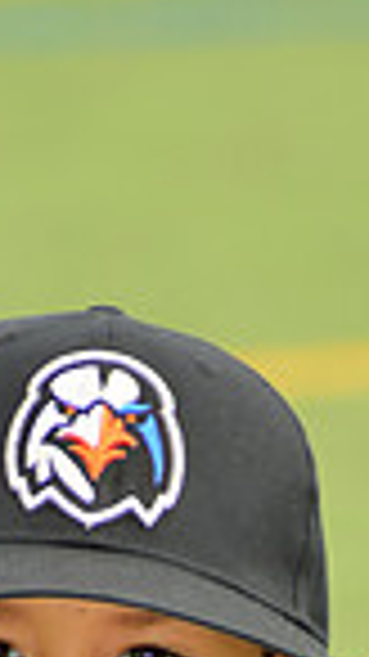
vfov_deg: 2.6
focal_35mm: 830
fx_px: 14454
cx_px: 196
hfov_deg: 1.5
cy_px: 1089
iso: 250
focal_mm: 200
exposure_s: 1/200
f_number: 8
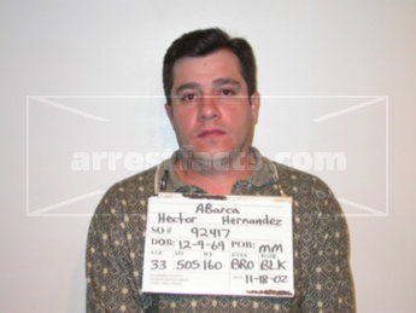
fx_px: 745
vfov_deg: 23.7
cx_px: 208
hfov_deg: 31.2
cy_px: 156
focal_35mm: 62
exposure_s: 1/60.3
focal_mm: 12.9
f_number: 3.1
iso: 100
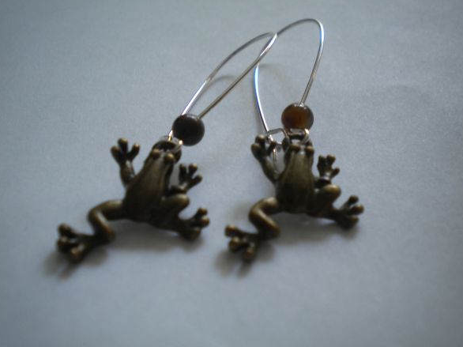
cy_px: 171
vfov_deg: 34.3
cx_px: 232
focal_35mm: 42
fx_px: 562
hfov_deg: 44.8
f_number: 3.5
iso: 221
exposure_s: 1/52.2
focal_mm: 7.4
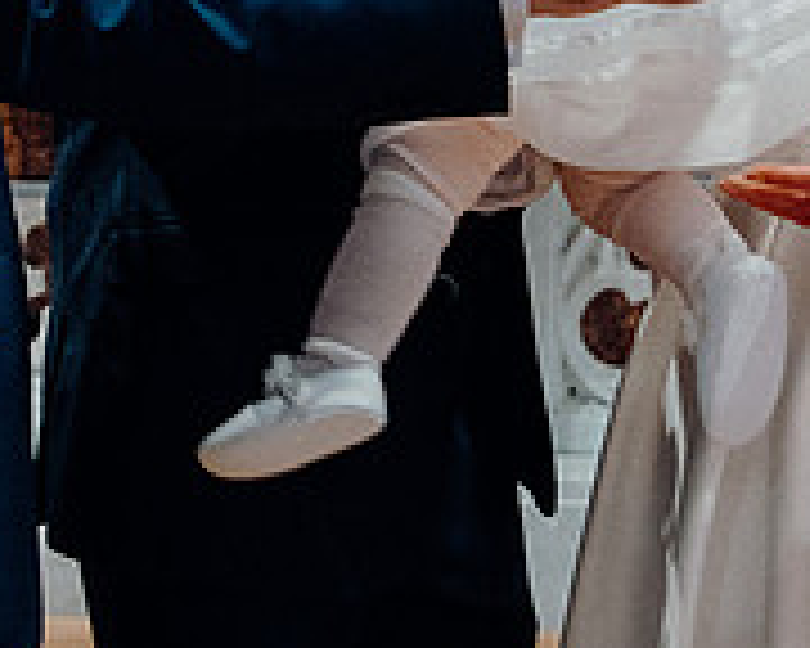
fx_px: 5514
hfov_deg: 8.4
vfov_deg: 6.7
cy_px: -142
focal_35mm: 230
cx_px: 666
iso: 2500
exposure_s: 1/160
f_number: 3.5
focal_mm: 51
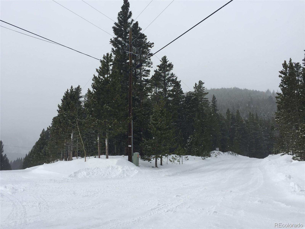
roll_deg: +1.8
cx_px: 152
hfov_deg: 61.7
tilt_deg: +10.7
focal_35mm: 29
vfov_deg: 48.2
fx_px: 256
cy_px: 114
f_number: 2.2
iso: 32
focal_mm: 4.15
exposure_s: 1/2639
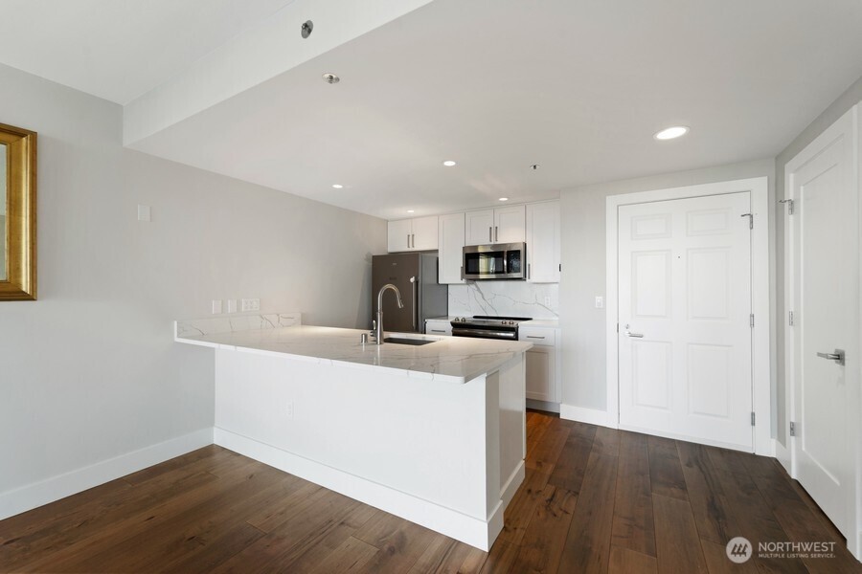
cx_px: 431
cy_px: 287
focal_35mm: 14
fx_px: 335
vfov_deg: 81.2
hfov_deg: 104.3
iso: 200
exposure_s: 1/8
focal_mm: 14
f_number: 8
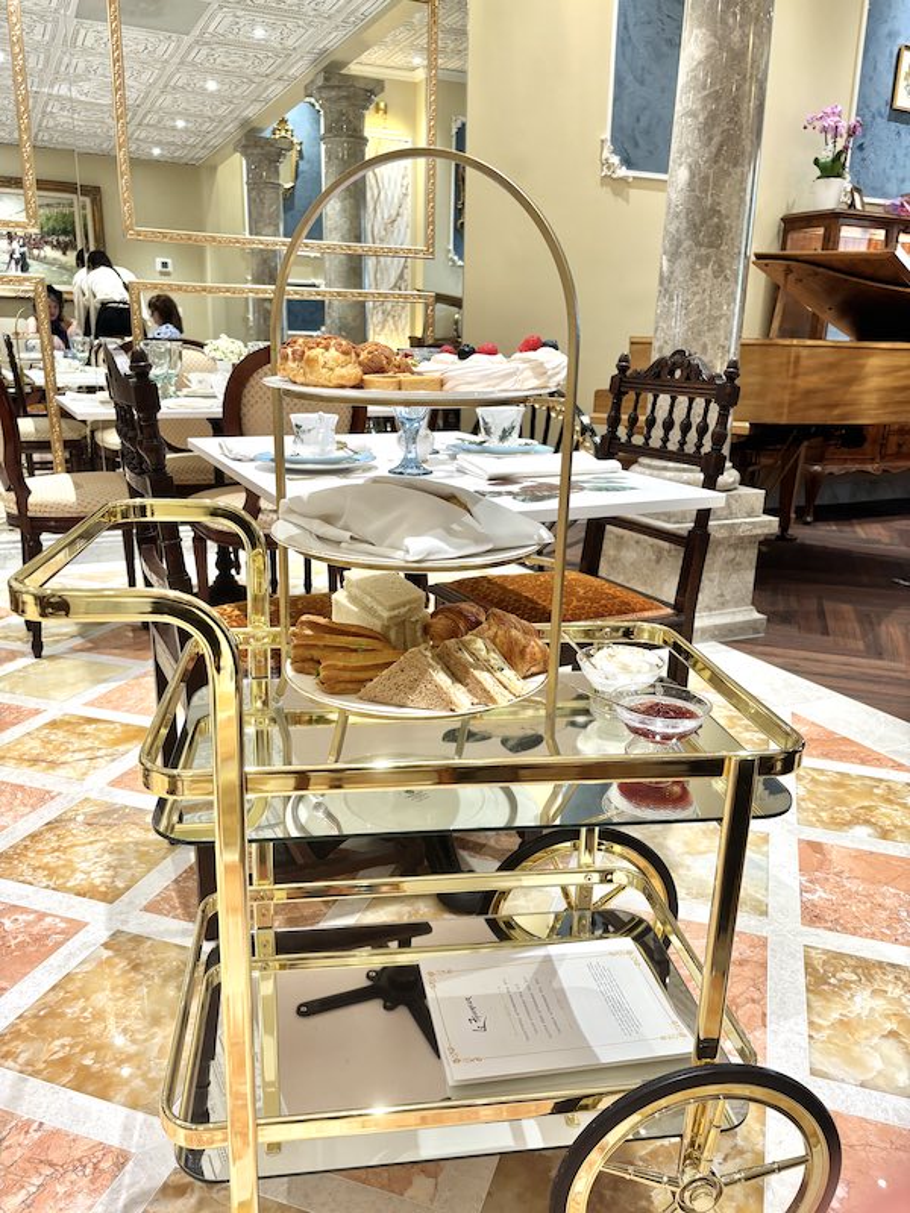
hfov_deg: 53.1
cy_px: 606
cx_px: 455
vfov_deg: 67.3
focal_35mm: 26
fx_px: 911
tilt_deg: -16.5
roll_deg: -2.4
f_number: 1.6
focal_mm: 5.96
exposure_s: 1/60
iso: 80
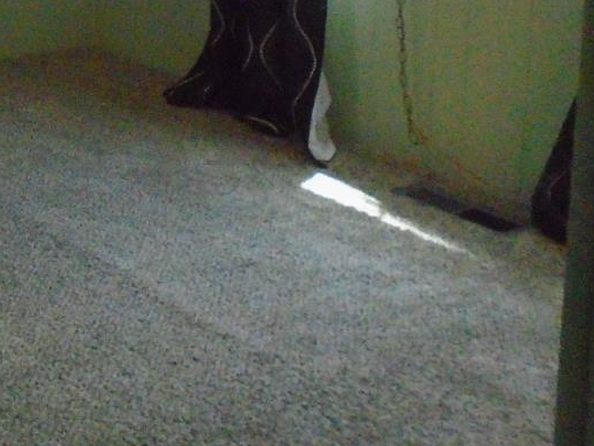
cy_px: -177
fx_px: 1287
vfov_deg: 18.0
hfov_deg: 23.4
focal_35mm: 75
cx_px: -146
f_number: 3.2
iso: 800
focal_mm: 4.6
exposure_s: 1/80
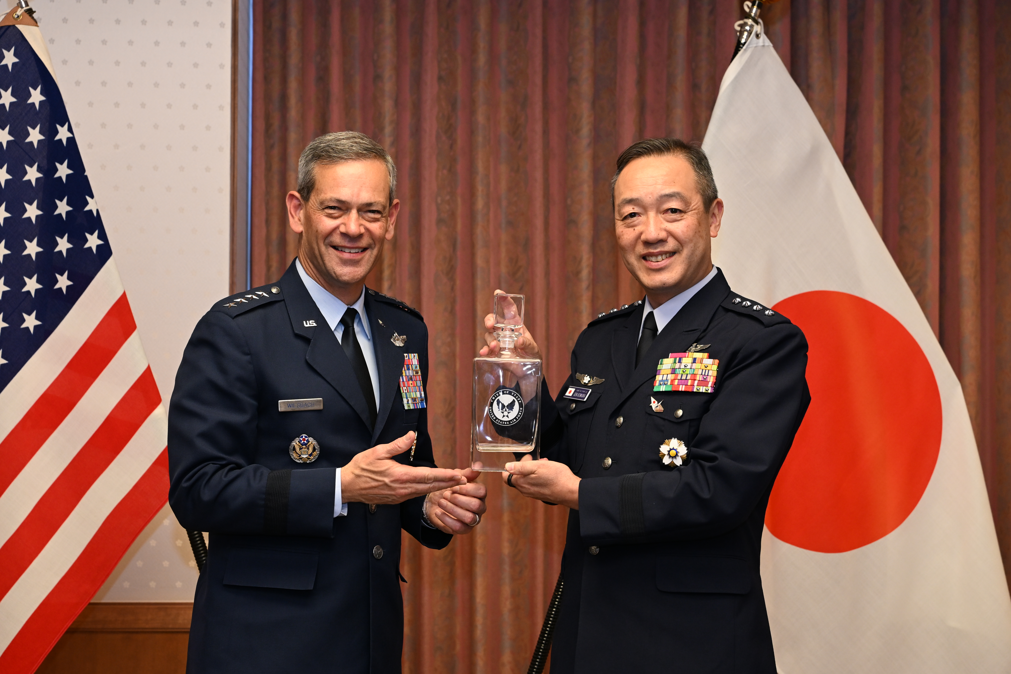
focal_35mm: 70
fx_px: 1966
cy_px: 337
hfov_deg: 28.8
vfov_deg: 19.5
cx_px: 506
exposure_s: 1/160
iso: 1600
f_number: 5
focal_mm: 70
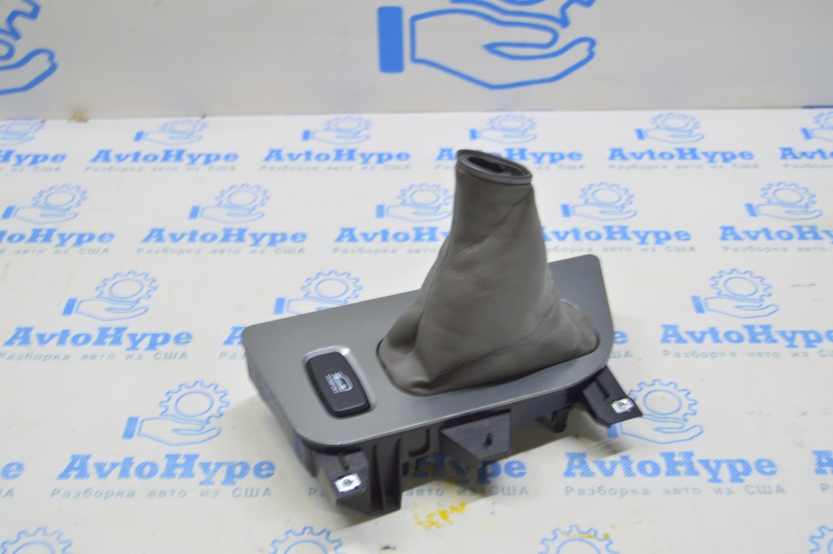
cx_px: 416
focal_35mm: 46
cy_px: 277
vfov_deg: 28.9
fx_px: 1075
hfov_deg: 42.4
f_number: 5.6
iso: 400
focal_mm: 31
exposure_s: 1/20
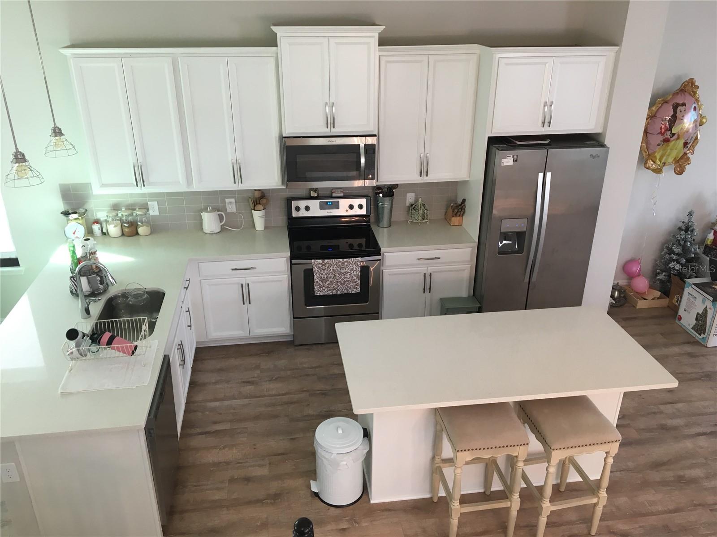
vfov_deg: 48.2
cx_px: 358
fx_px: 601
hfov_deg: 61.7
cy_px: 268
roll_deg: +0.6
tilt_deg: -25.3
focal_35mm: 29
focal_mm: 4.15
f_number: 2.2
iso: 50
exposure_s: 1/30
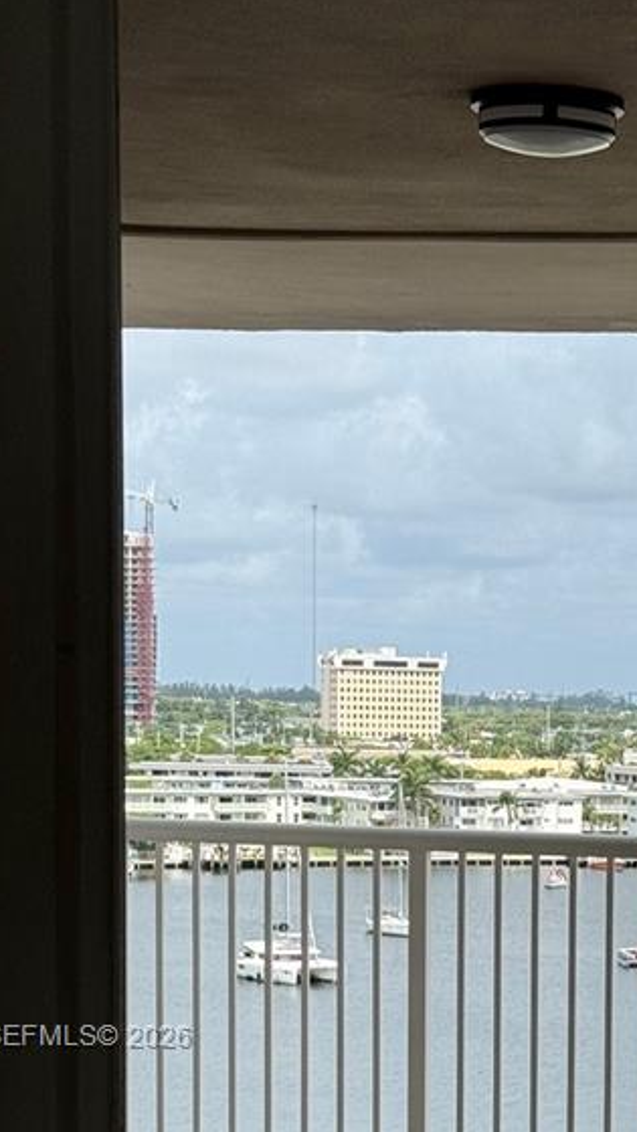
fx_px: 3363
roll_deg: -1.7
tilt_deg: -5.3
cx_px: 726
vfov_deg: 18.8
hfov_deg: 10.7
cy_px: 1039
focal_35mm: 112
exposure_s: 1/4878
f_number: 1.78
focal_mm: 6.76
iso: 64
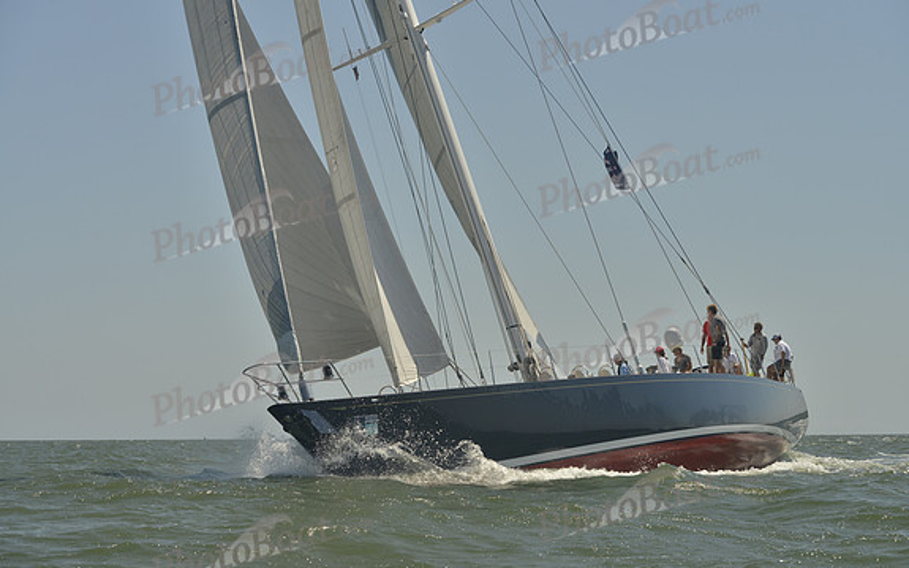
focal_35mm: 72
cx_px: 457
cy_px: 281
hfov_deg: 28.6
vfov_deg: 18.1
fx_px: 1783
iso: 280
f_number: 8
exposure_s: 1/1000
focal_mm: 70
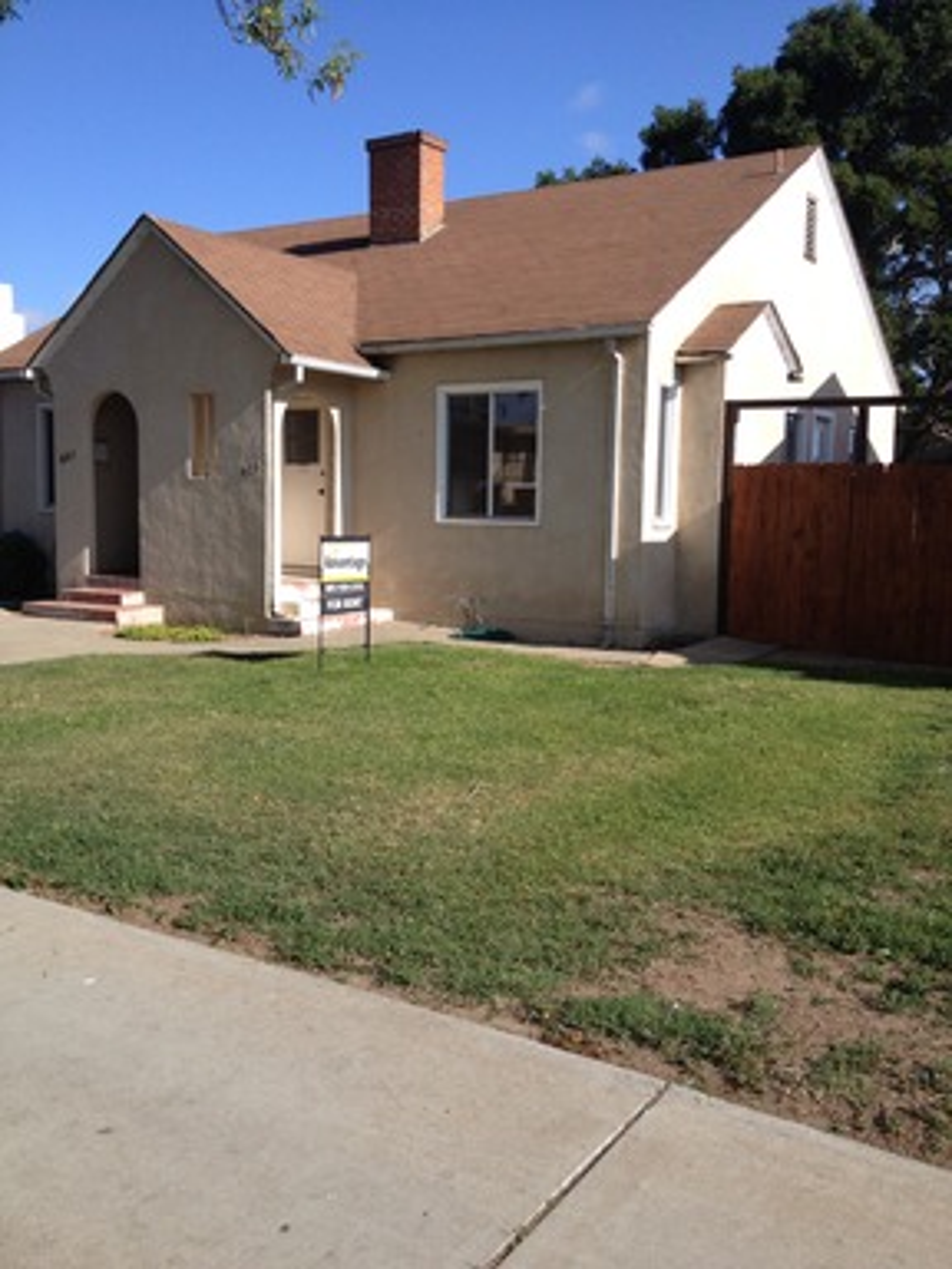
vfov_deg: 52.6
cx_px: 476
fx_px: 1283
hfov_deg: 40.7
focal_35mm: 35
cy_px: 634
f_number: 2.4
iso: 50
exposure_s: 1/1227
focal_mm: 4.28
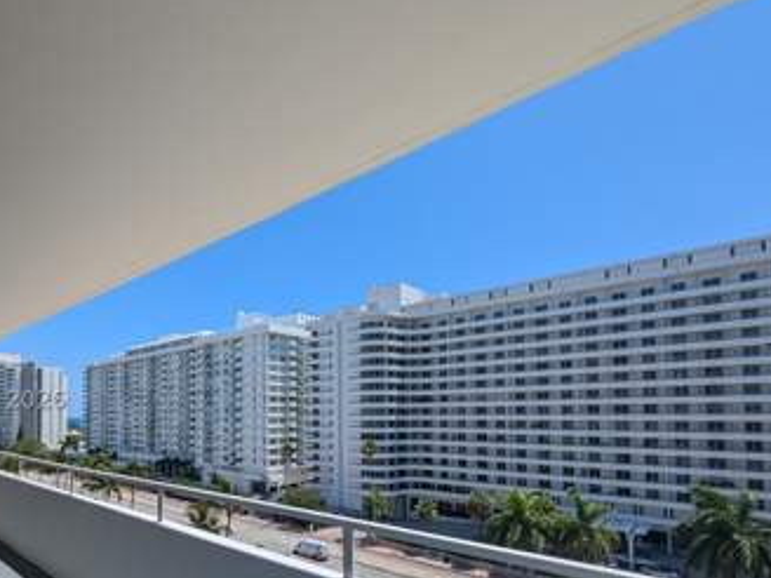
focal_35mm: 19
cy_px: 399
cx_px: 282
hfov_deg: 82.8
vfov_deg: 66.2
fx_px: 423
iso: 40
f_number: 2.2
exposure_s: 1/2247
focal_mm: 1.95
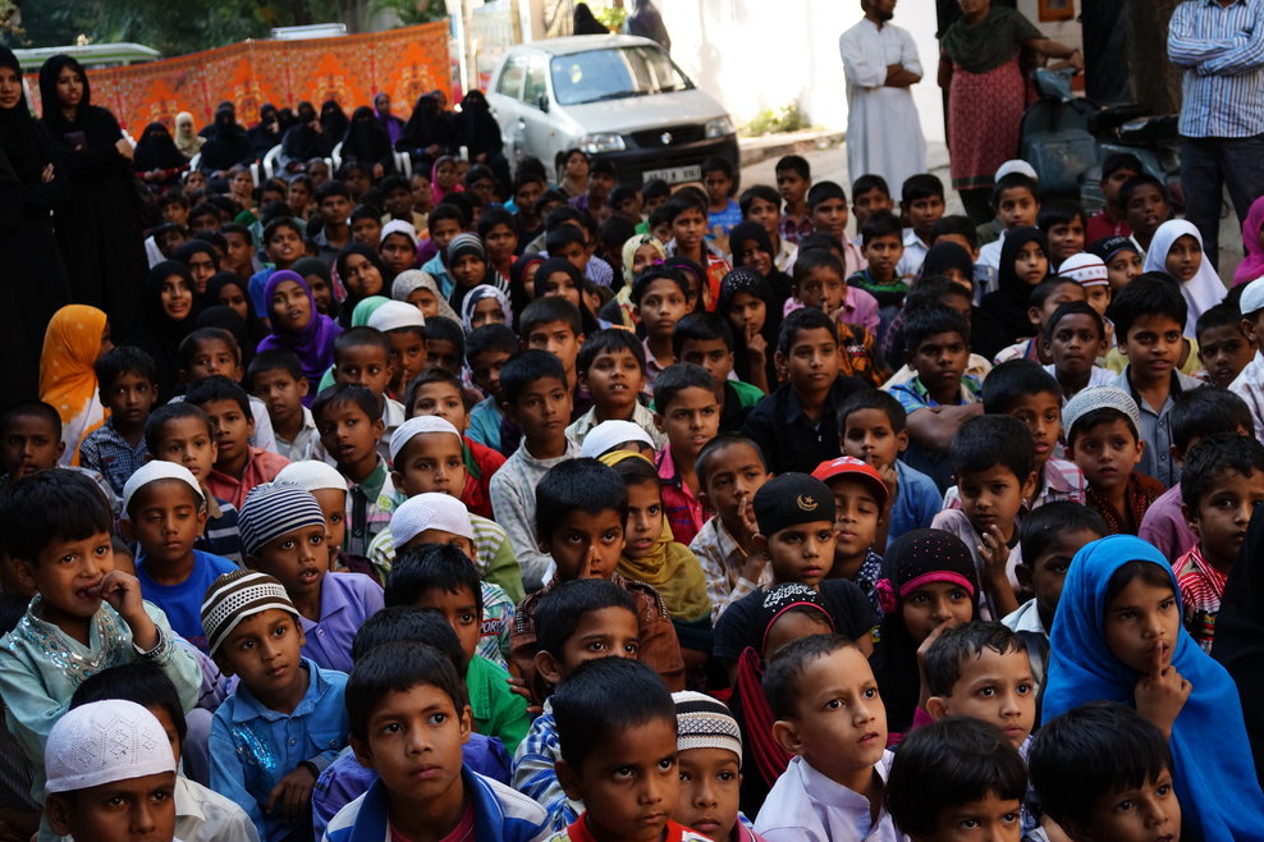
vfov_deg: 23.6
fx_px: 2019
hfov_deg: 34.8
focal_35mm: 58
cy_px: 418
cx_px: 623
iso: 800
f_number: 5.6
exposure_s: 1/400
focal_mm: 37
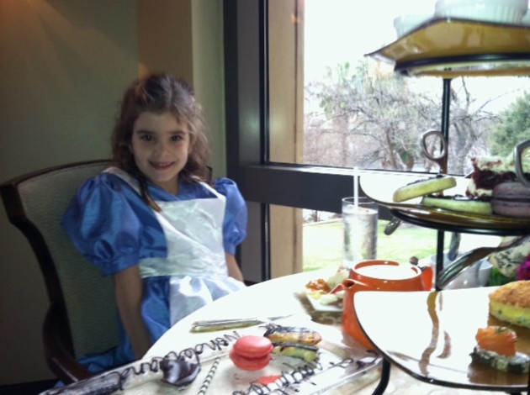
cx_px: 265
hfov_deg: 52.7
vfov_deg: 40.6
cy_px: 198
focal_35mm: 35
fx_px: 535
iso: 125
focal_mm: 3.85
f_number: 2.8
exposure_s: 1/15
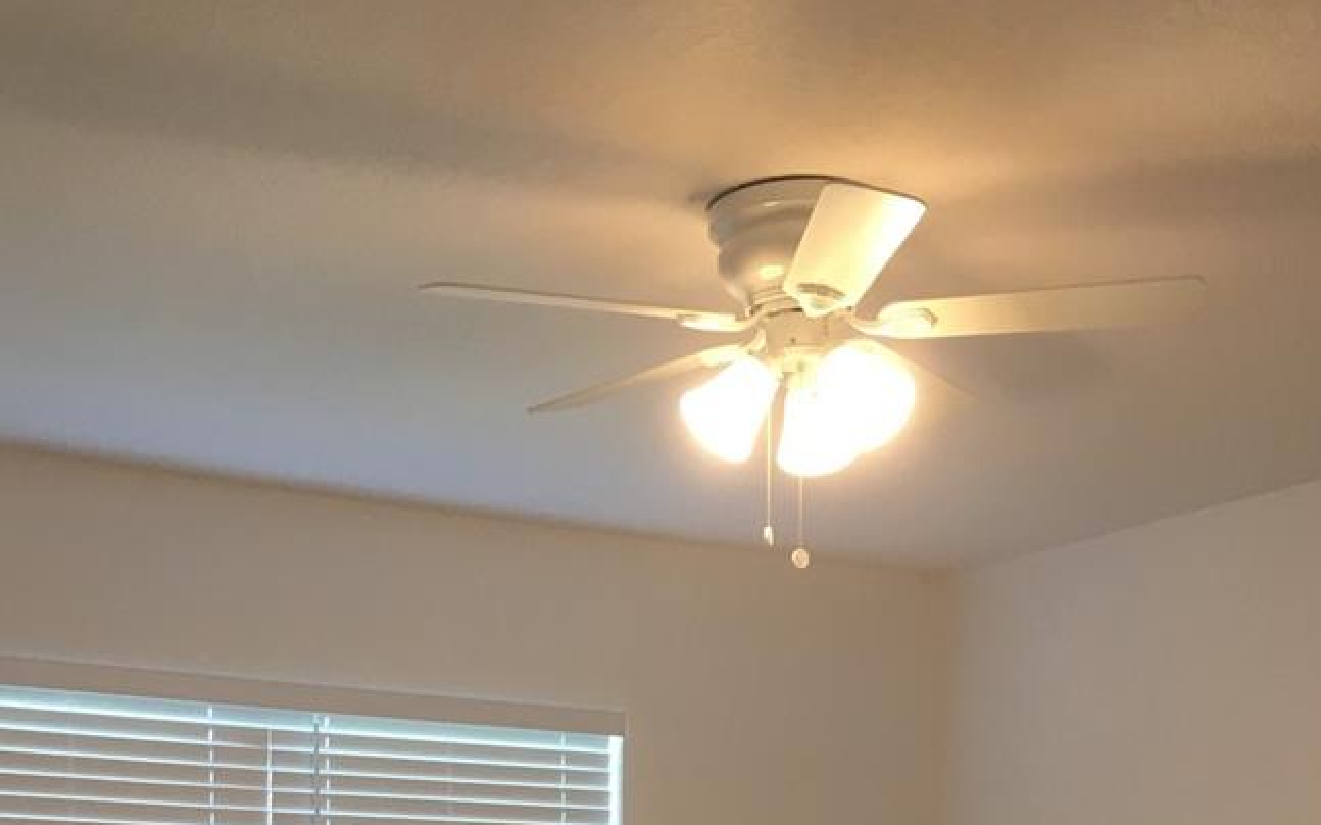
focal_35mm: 57
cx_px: 657
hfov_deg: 35.7
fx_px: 2052
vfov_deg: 20.6
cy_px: 1090
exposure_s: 1/33
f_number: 2.2
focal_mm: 4.15
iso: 40
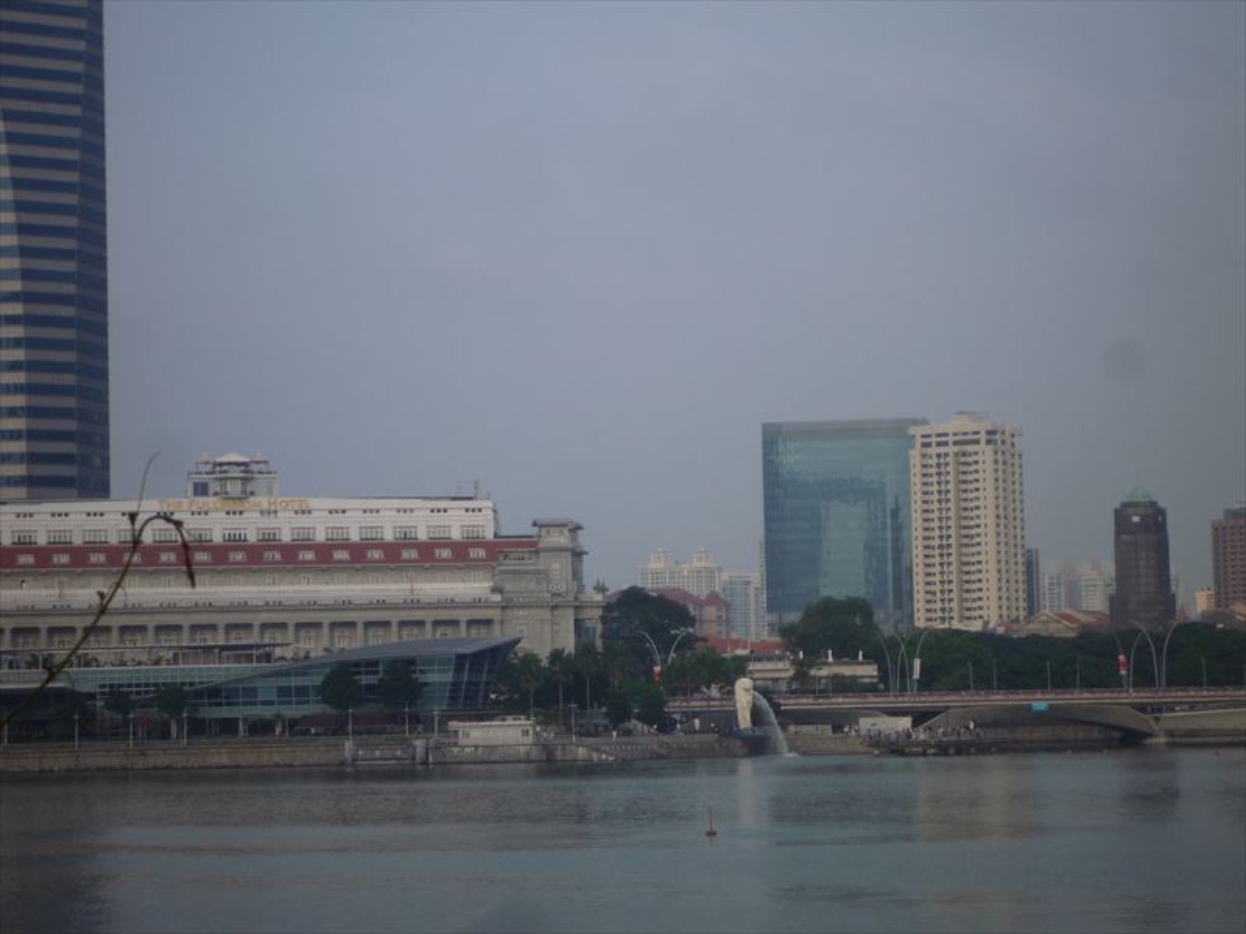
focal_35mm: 100
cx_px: 623
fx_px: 3599
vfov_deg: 14.8
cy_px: 467
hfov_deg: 19.6
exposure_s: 1/320
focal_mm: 17.6
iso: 100
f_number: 5.6
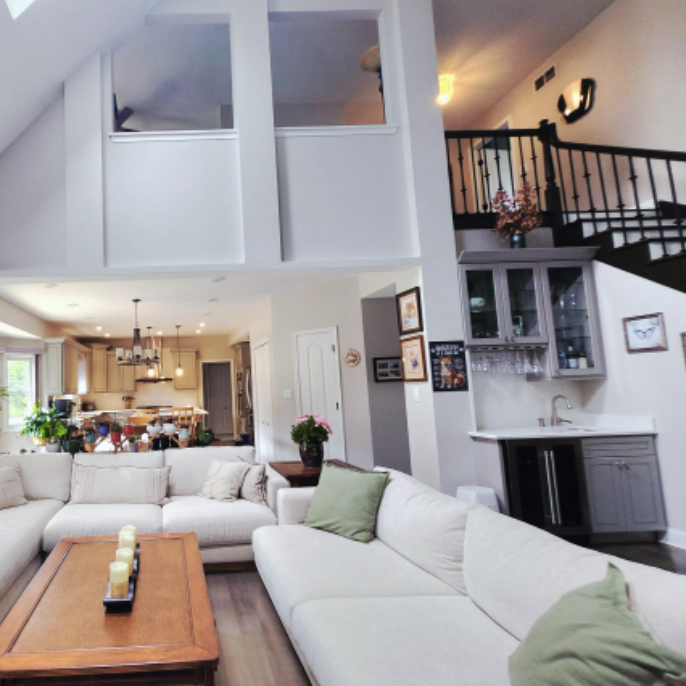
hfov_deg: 75.4
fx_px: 404
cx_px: 180
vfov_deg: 80.7
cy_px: 354
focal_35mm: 18
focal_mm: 1.74
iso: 125
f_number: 2.2
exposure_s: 1/60.2
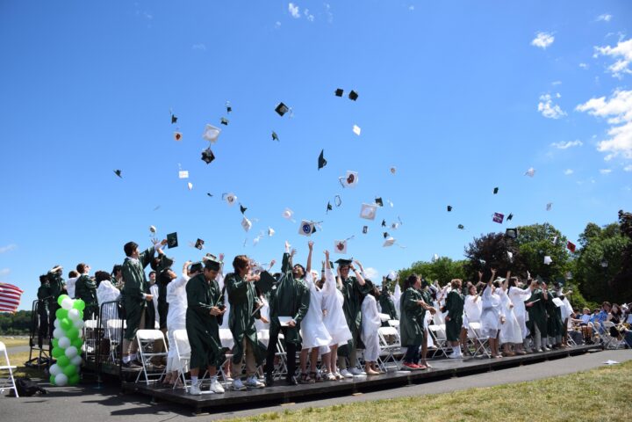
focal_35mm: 27
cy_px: 211
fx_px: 474
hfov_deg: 67.4
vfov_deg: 47.9
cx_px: 316
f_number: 8
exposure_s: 1/2000
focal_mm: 18
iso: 400
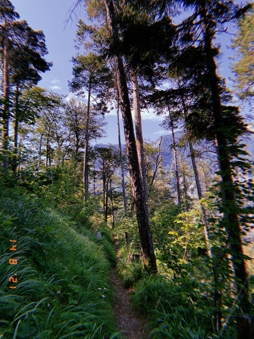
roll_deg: +2.6
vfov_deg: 65.3
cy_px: 165
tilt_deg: +6.7
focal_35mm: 27
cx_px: 123
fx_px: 264
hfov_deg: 51.4
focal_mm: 4.25
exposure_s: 1/518
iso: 25
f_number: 1.8
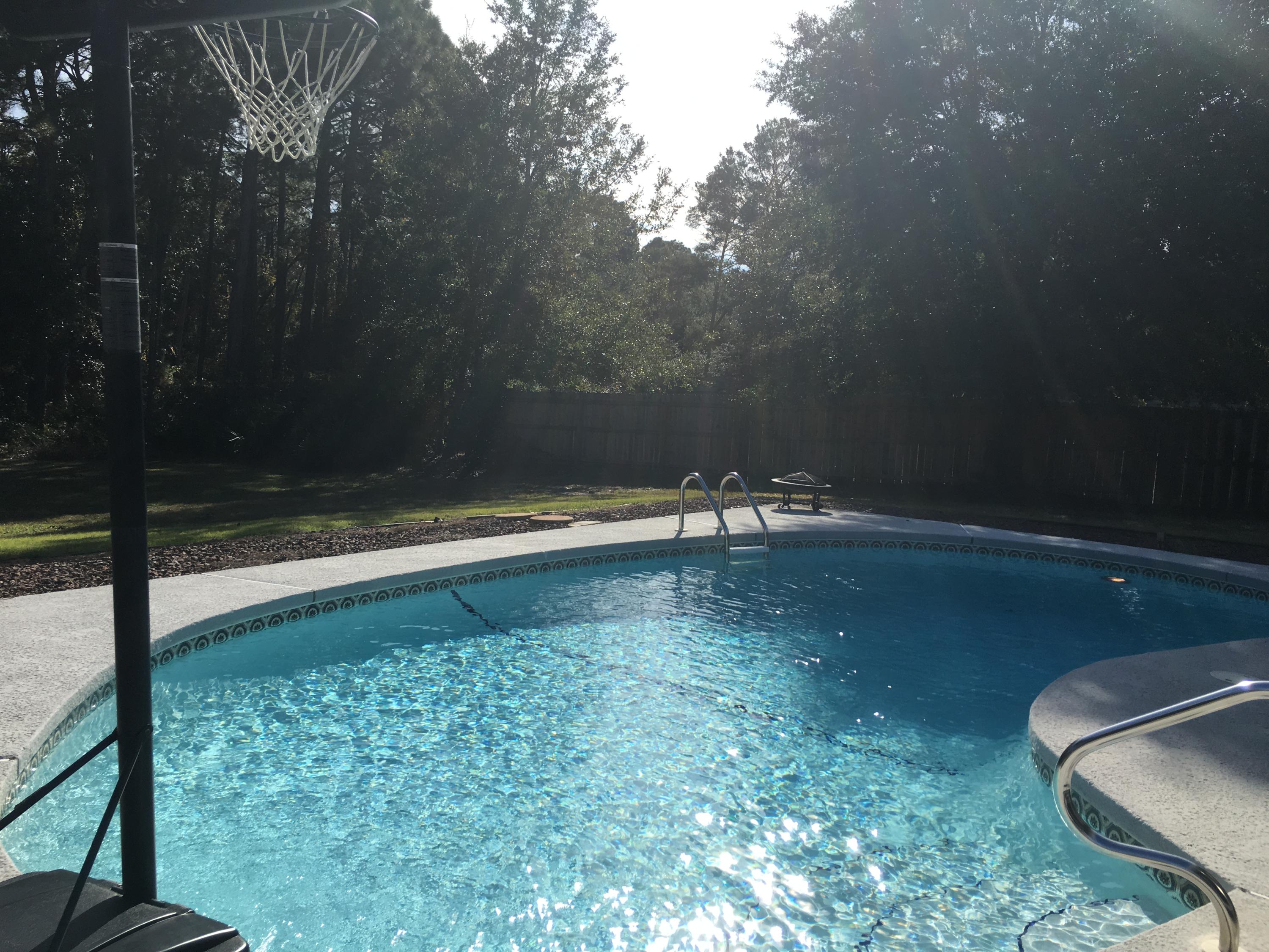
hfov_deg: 61.7
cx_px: 634
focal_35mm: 29
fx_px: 1063
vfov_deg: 48.2
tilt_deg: -4.8
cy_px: 476
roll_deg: -3.3
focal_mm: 4.15
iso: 25
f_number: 2.2
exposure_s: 1/1923
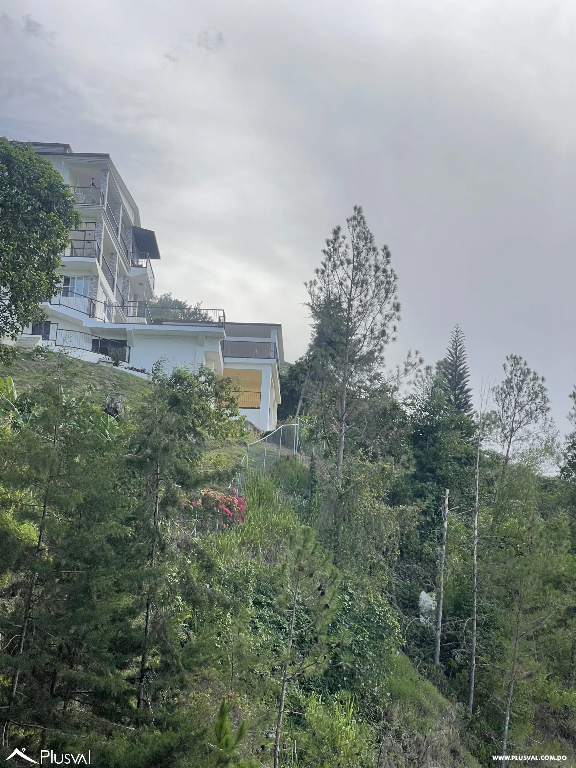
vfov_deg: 30.3
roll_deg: -2.6
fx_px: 1420
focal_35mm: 64
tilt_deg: +16.9
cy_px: 384
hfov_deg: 22.9
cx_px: 288
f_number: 2.2
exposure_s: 1/296
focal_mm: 7.5
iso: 20
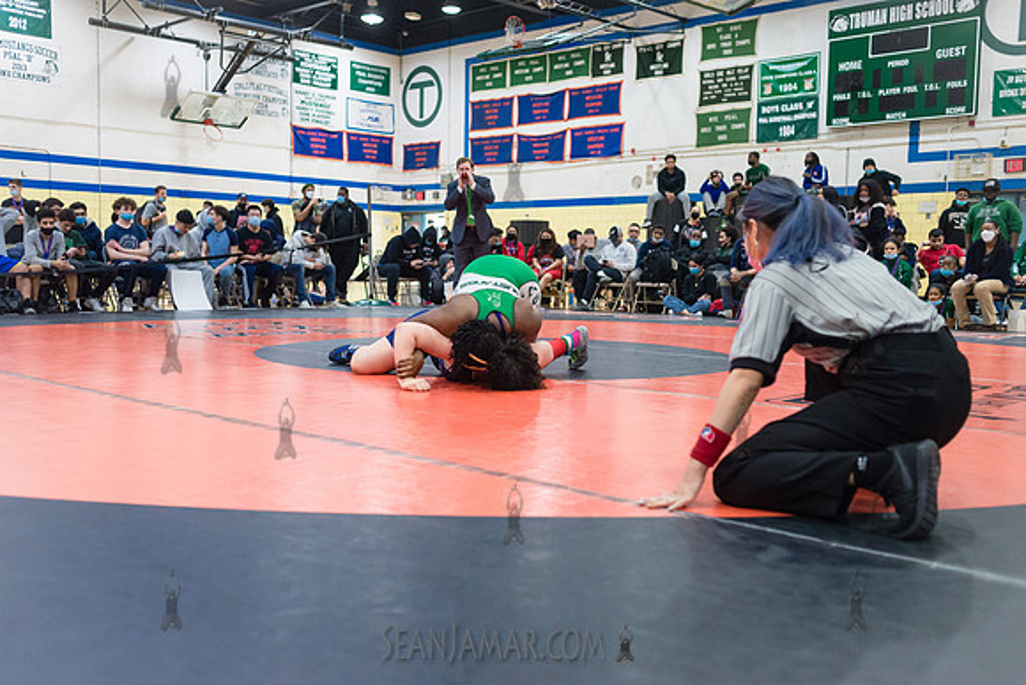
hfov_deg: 54.4
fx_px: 998
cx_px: 513
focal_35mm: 35
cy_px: 342
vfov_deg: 37.9
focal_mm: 35
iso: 4000
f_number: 3.5
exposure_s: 1/400
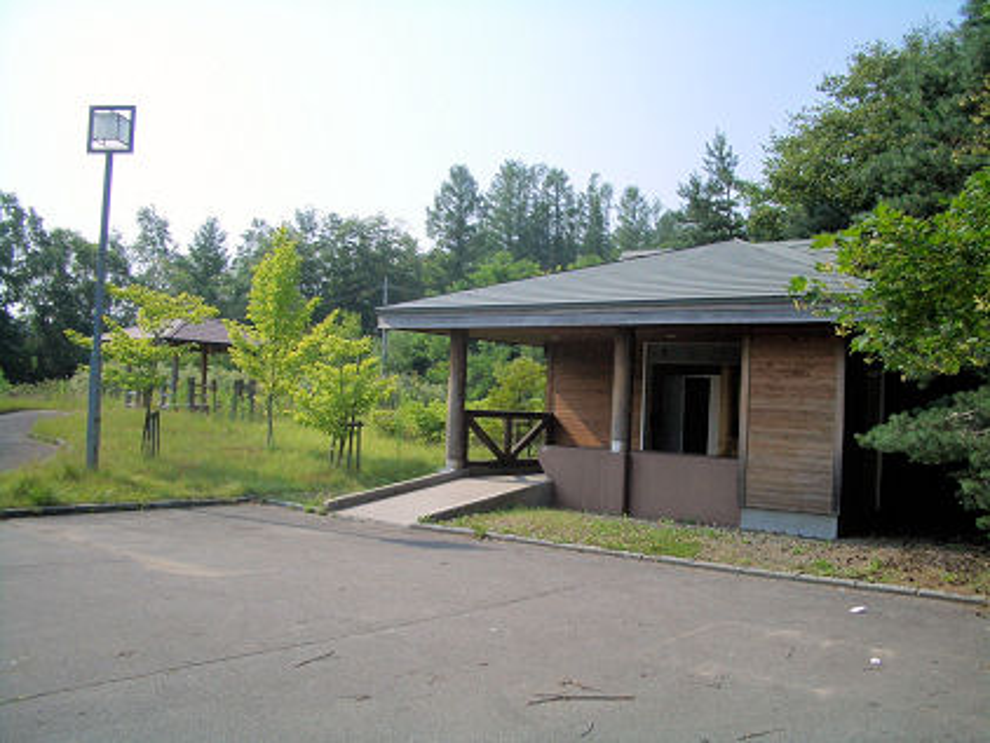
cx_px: 495
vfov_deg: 40.7
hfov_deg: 52.6
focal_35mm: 35
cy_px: 372
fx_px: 1002
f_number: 4.3
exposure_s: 1/640
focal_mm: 5.8
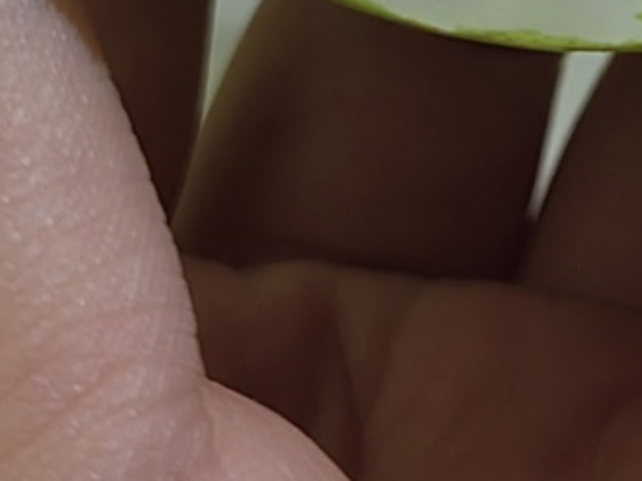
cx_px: 675
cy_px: -415
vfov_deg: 9.2
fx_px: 2838
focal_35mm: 153
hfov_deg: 12.7
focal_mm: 5.52
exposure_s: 1/100
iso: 80
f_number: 1.9
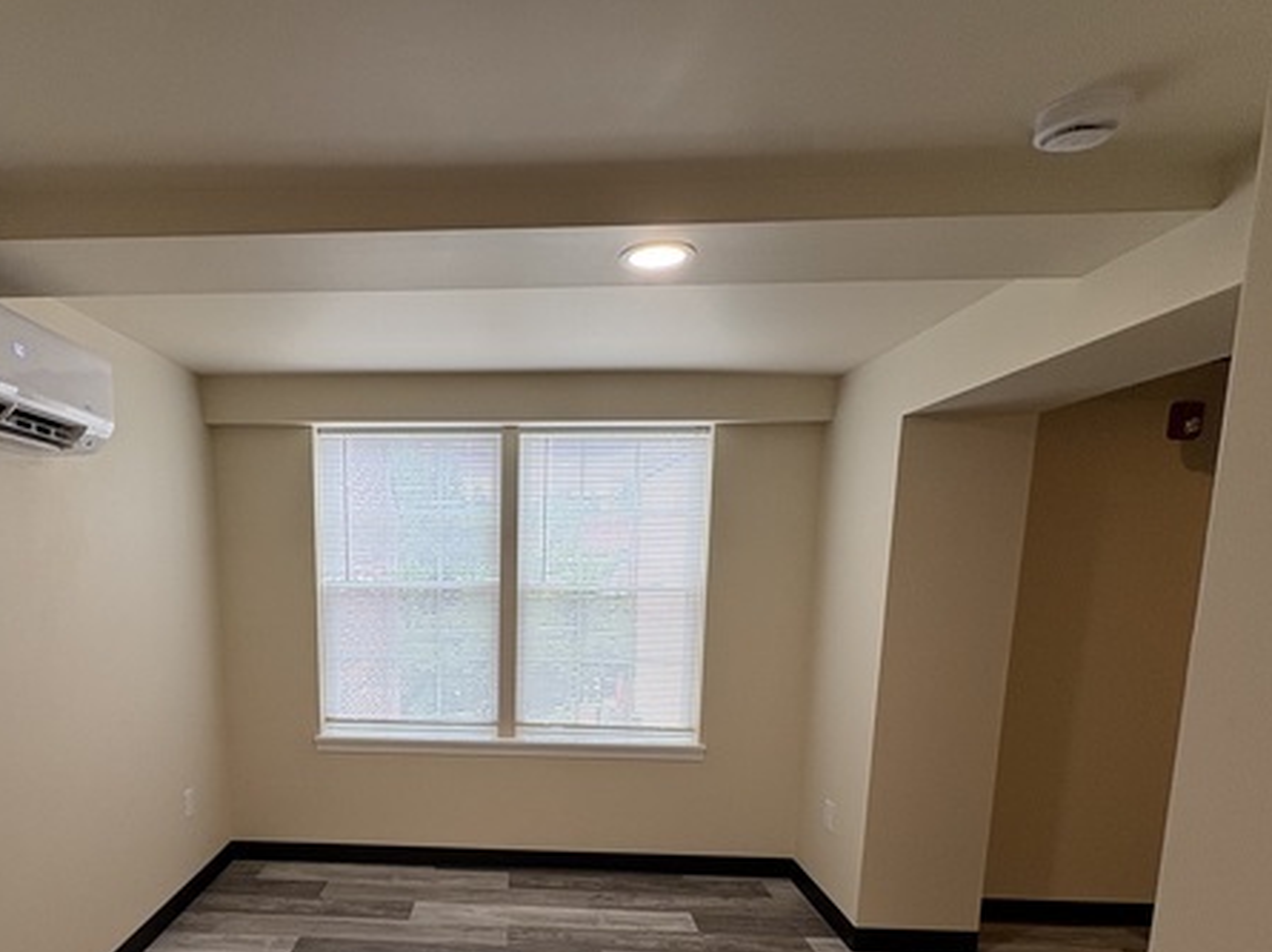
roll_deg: +0.7
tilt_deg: -7.6
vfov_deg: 60.8
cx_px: 470
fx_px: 771
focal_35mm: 21
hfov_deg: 77.5
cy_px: 680
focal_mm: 2.22
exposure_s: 1/120
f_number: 2.2
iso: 80
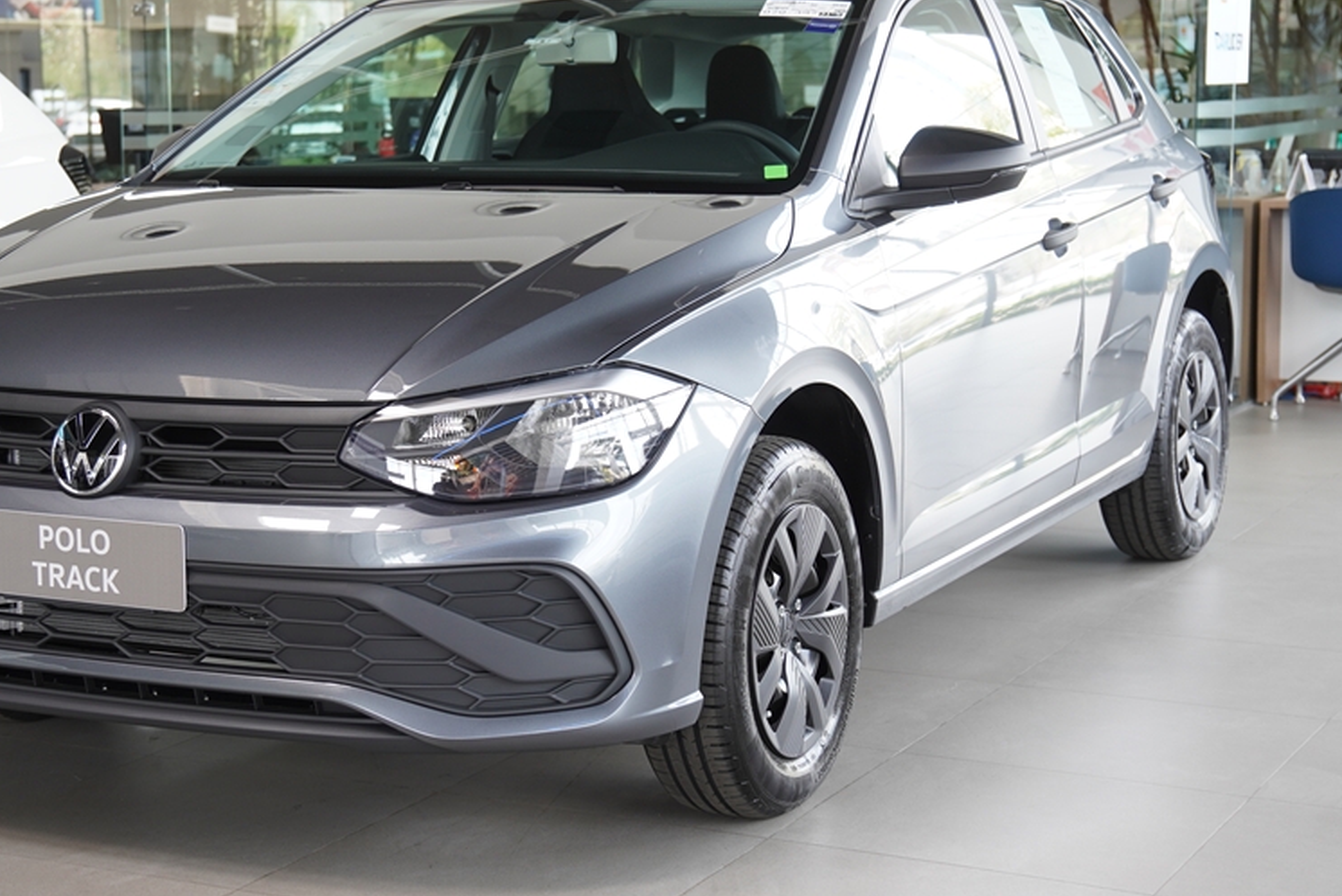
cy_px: 366
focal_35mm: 70
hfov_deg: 28.7
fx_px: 2610
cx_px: 513
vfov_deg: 19.5
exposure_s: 1/60
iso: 160
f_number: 2.8
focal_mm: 34
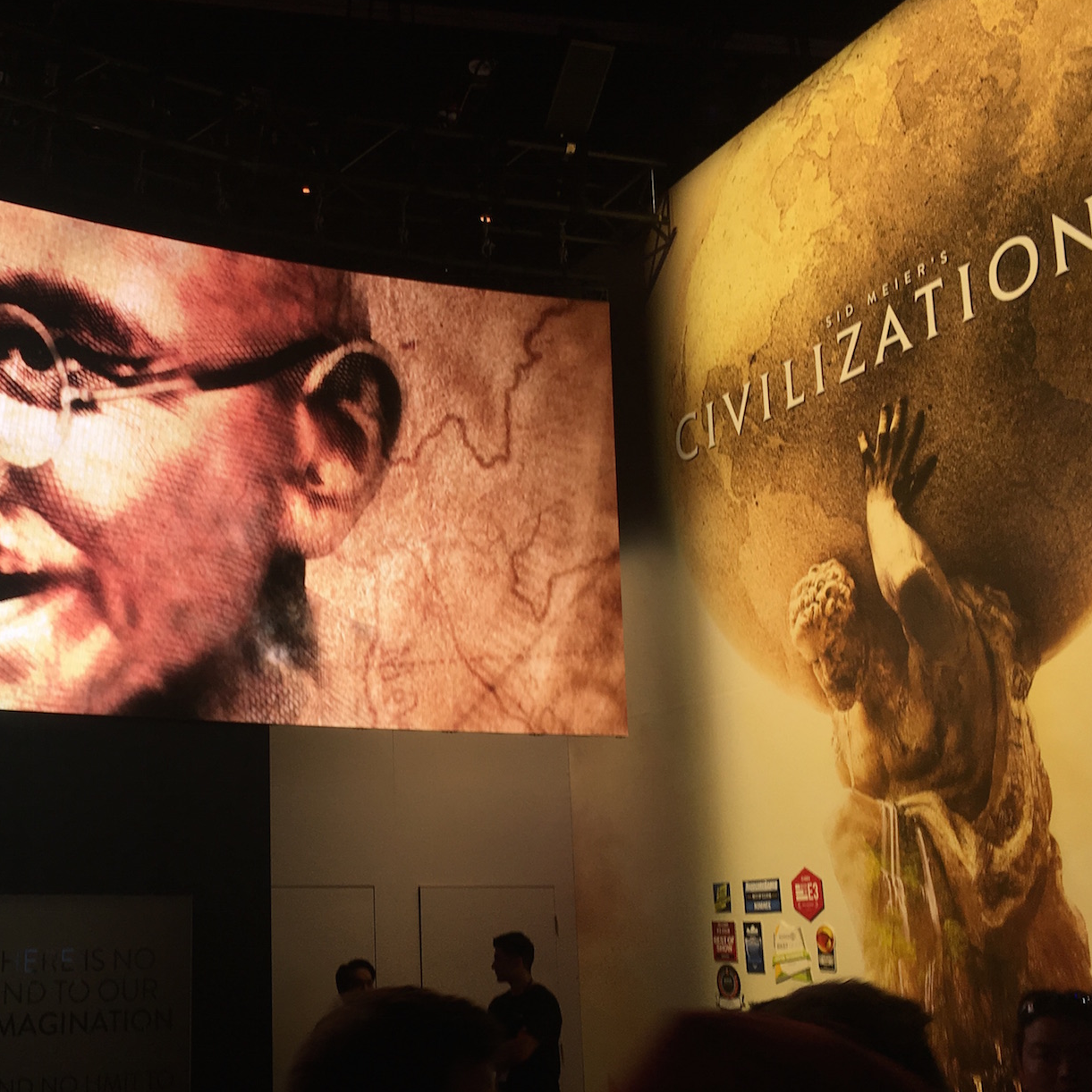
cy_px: 625
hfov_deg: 39.3
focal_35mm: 42
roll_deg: -0.1
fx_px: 1499
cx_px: 320
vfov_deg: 39.9
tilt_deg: +13.1
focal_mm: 4.15
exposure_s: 1/60
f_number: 2.2
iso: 25
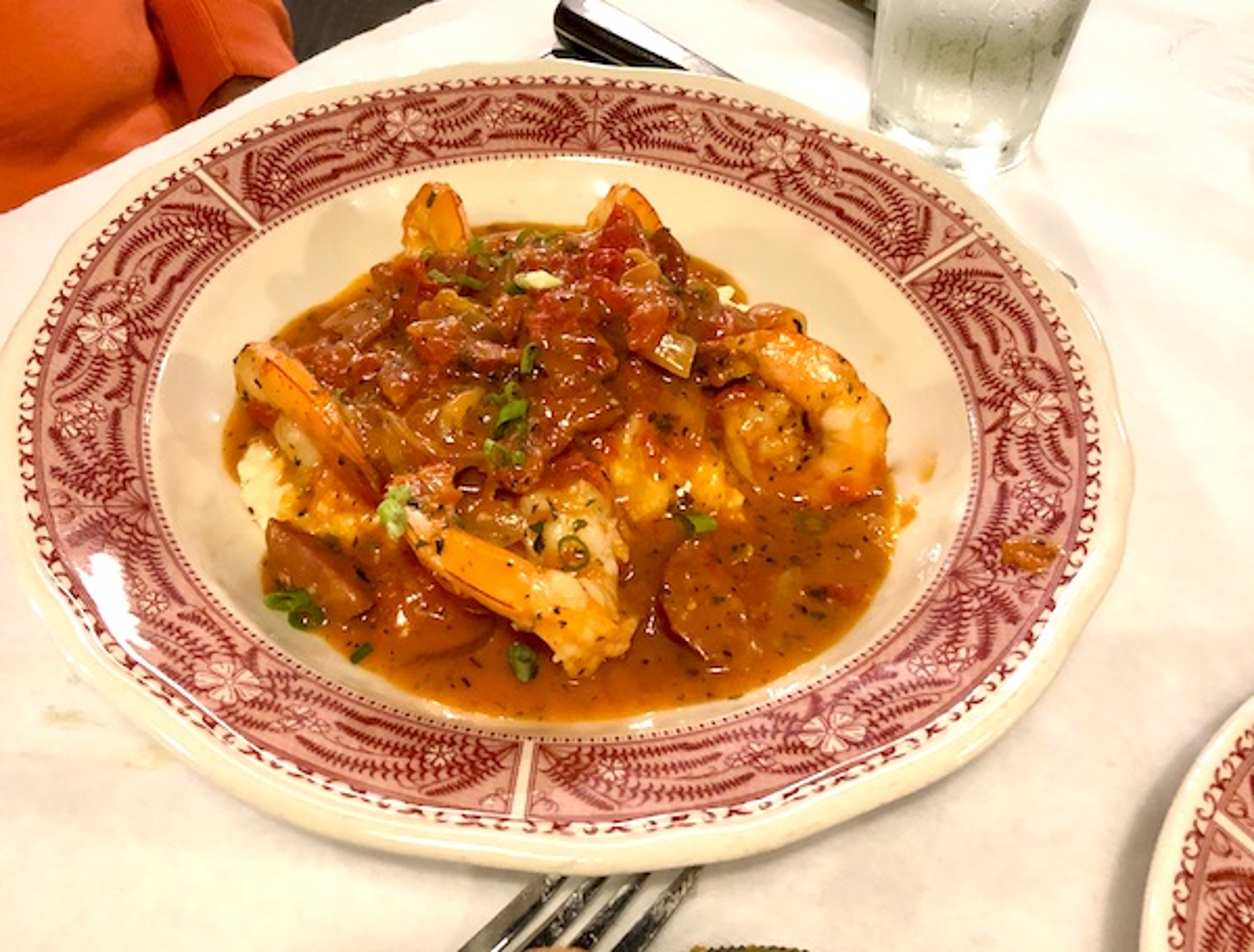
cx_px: 627
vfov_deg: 50.1
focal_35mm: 28
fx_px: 1019
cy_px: 476
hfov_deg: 63.2
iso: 100
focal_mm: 4
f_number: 1.8
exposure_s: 1/5
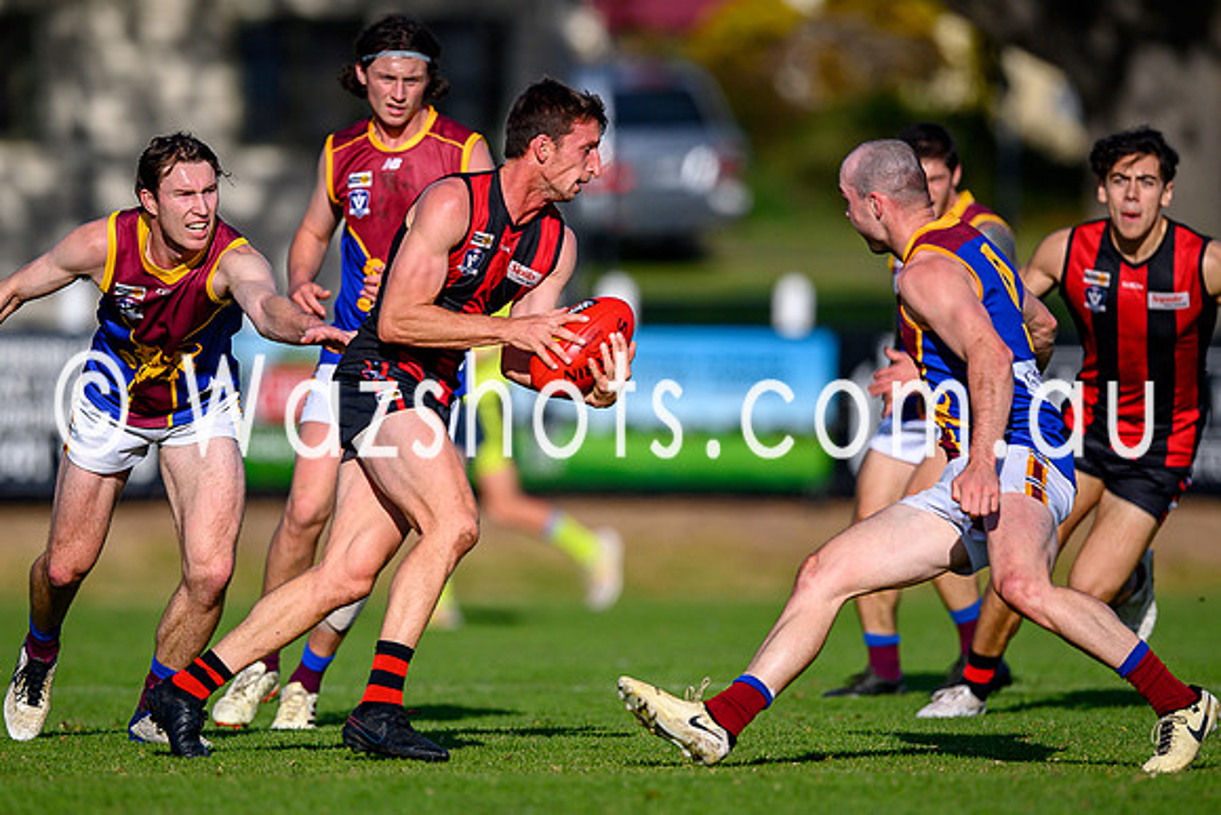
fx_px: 23734
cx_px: 562
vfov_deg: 2.0
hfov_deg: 2.9
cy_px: 408
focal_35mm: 700
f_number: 4
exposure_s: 1/2500
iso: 160
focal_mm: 500
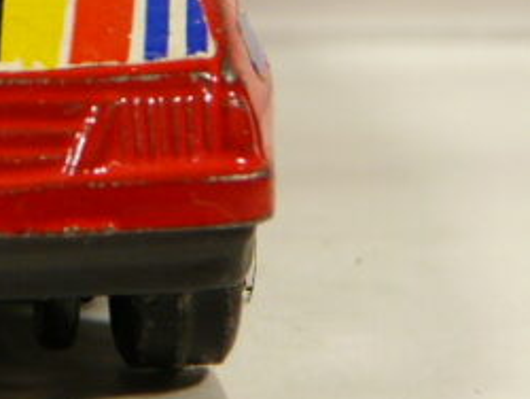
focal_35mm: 180
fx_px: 2759
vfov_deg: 8.2
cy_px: -25
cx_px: -98
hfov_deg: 10.8
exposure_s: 1/60
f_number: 3.2
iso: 100
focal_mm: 7.7
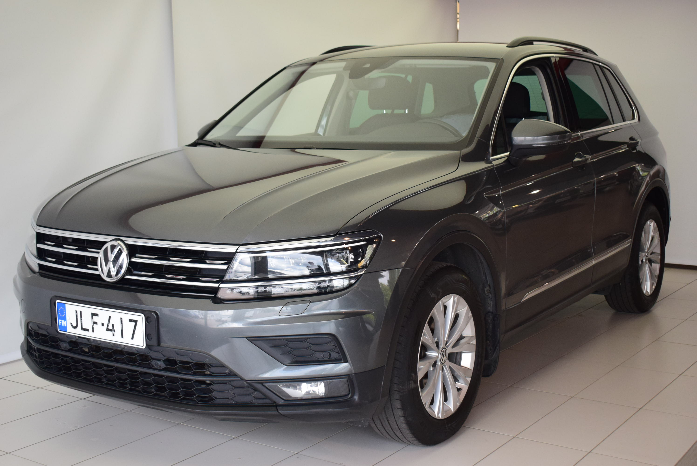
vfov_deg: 28.1
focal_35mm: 48
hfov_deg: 41.1
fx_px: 930
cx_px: 348
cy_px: 233
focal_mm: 32
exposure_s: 1/640
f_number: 4.5
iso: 1600
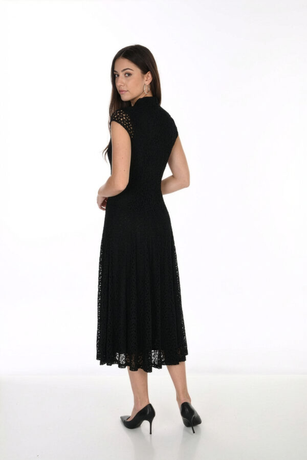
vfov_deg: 42.7
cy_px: 230
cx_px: 154
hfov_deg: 29.3
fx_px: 588
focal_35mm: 46
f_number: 9
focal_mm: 46
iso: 100
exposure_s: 1/125
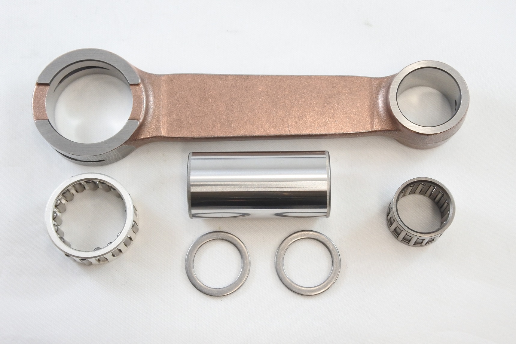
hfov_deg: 32.9
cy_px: 172
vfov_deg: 22.3
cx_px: 258
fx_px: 874
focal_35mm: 61
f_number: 5
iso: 800
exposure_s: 1/125
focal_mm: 22.7
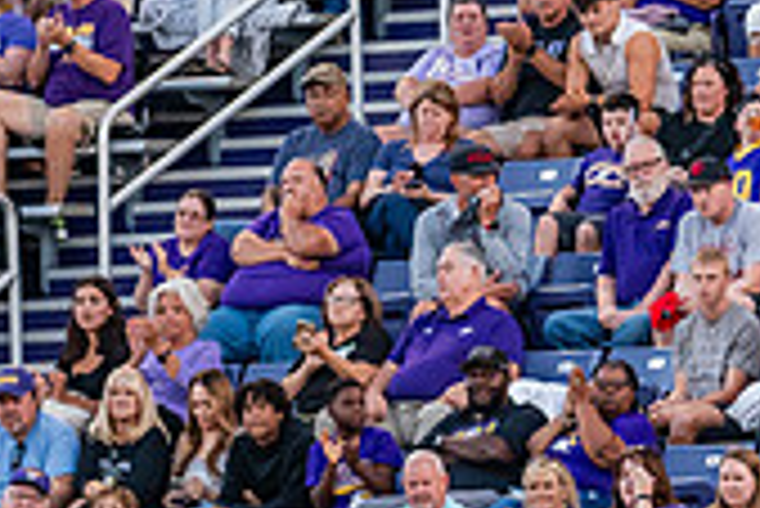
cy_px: 362
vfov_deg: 1.3
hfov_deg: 2.0
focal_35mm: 1028
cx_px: 639
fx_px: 21720
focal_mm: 300
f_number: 3.2
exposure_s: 1/1000
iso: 3200
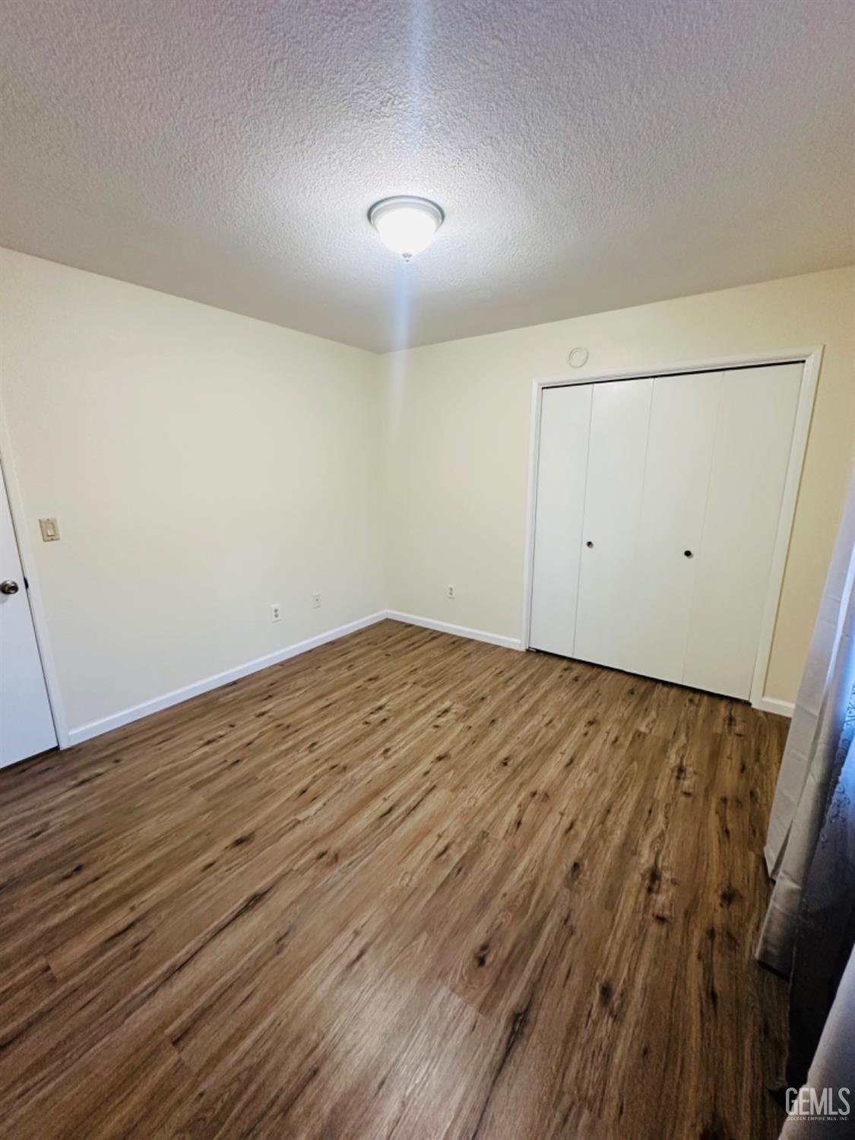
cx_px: 428
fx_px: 461
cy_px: 570
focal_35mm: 14
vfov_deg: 102.1
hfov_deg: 85.7
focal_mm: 2.22
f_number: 2.2
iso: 250
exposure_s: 1/60
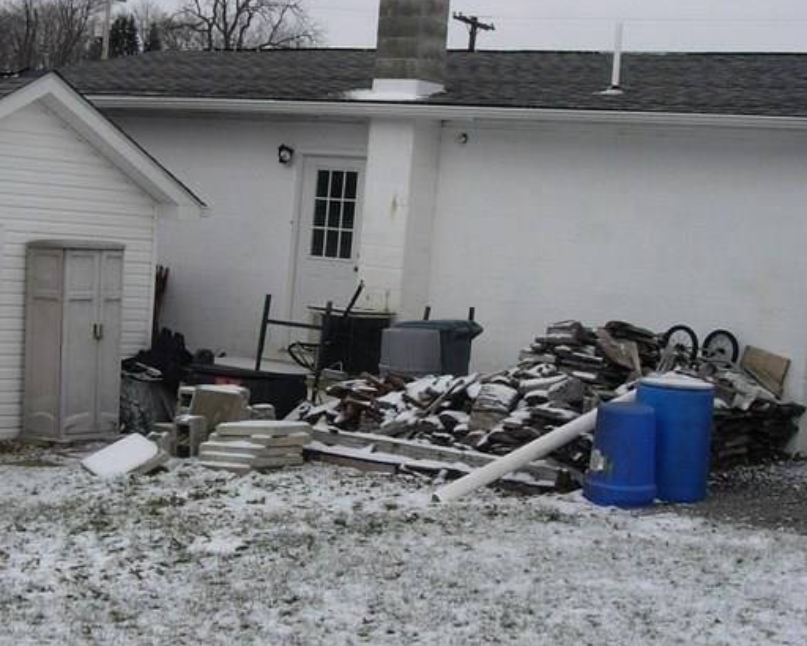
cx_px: 252
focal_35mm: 80
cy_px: 320
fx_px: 1911
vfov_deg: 19.2
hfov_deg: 23.7
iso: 79
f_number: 4.9
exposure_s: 1/418
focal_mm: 8.5
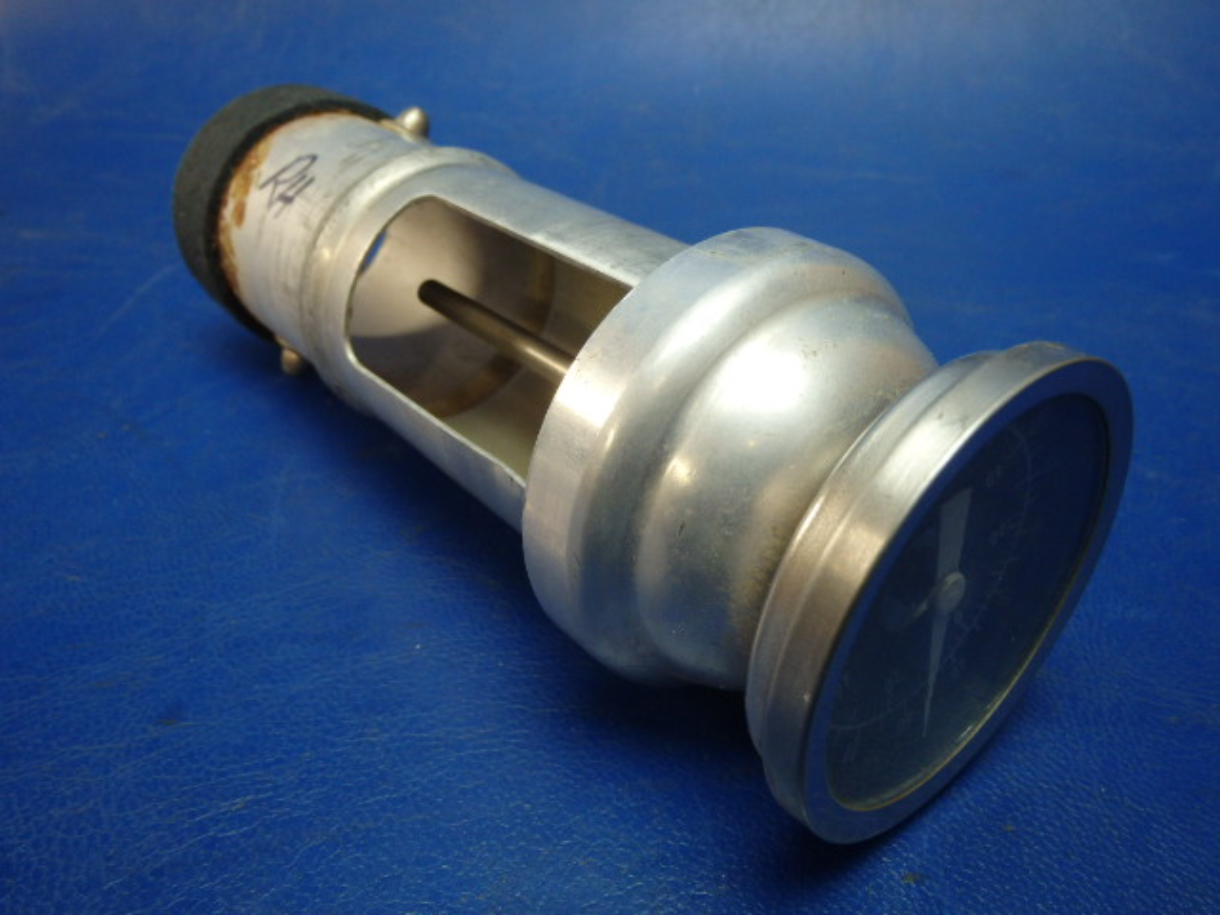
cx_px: 610
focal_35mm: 28
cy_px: 458
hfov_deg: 63.4
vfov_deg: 49.7
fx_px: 987
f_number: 3.9
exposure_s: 1/30
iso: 250
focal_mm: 5
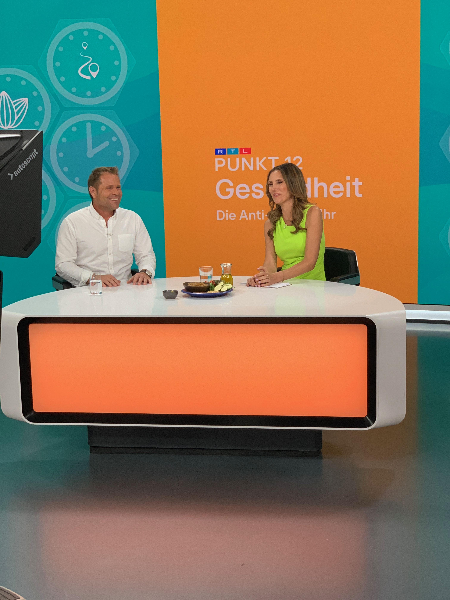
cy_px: 300
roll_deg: +0.3
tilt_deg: -9.2
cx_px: 225
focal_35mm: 52
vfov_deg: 36.8
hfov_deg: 28.0
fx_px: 901
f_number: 2.4
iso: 125
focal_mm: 6
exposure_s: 1/116
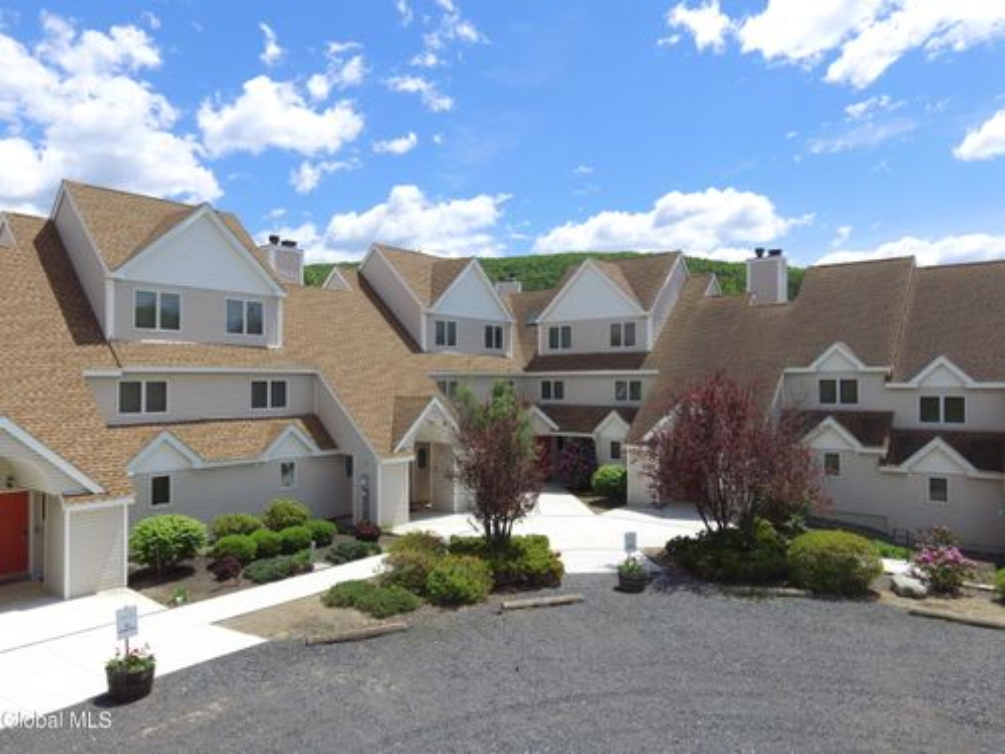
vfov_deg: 66.0
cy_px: 377
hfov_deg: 81.7
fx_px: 581
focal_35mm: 20
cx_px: 502
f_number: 2.8
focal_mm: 3.61
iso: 100
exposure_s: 1/1143
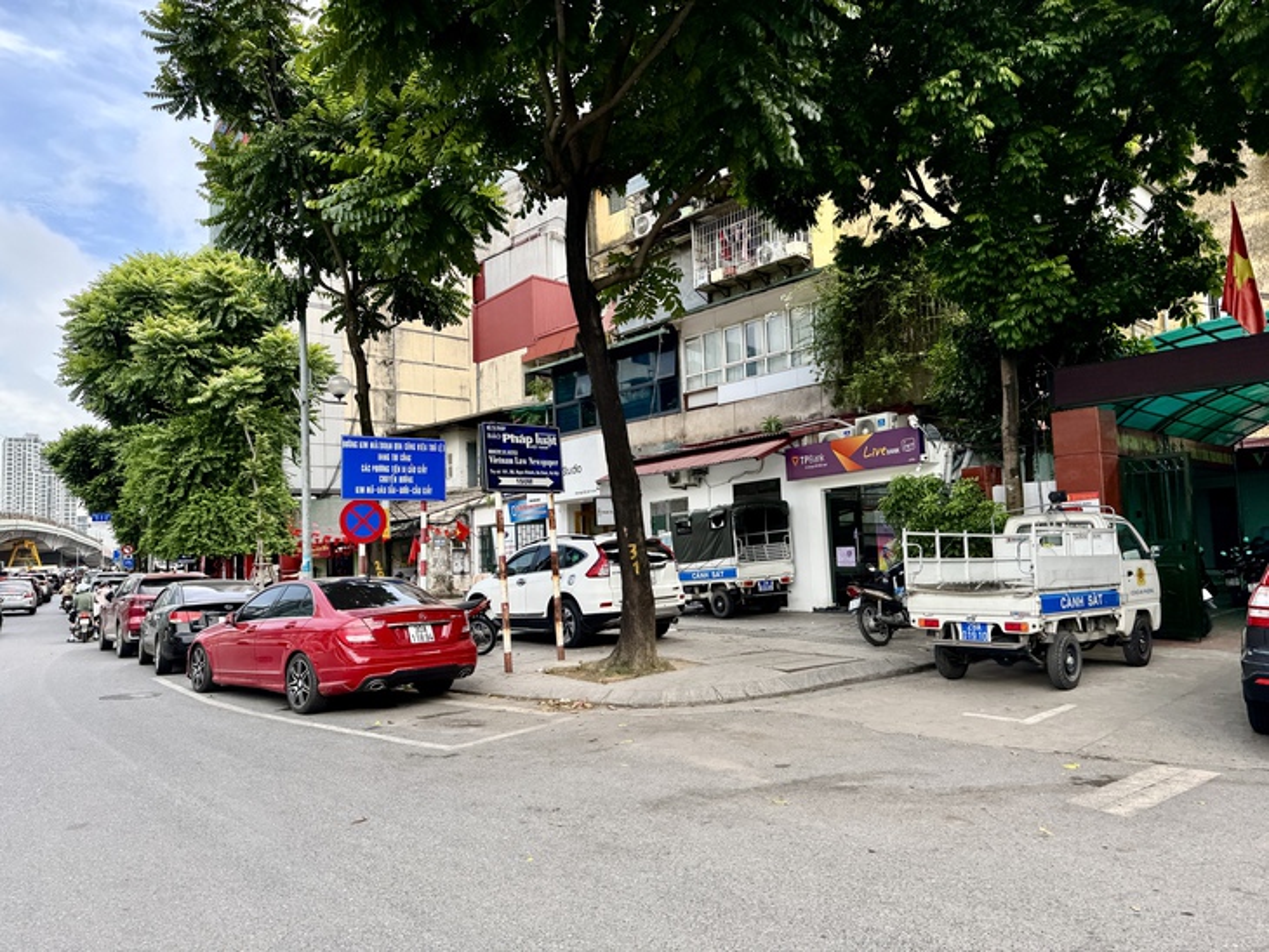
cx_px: 634
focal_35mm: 24
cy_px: 476
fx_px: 880
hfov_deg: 71.6
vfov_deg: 56.8
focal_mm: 6.76
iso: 80
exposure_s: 1/842
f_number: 1.78
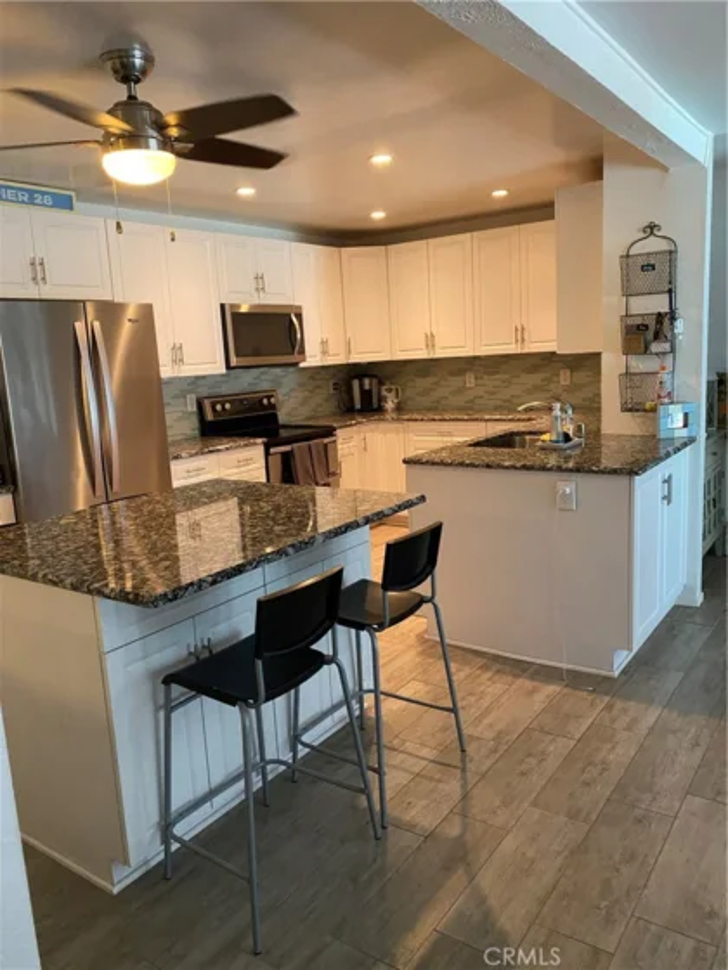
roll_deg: +2.9
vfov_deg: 67.3
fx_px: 729
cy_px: 485
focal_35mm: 26
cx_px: 364
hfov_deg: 53.1
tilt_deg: -10.0
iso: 400
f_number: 1.8
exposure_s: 1/60
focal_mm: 4.25
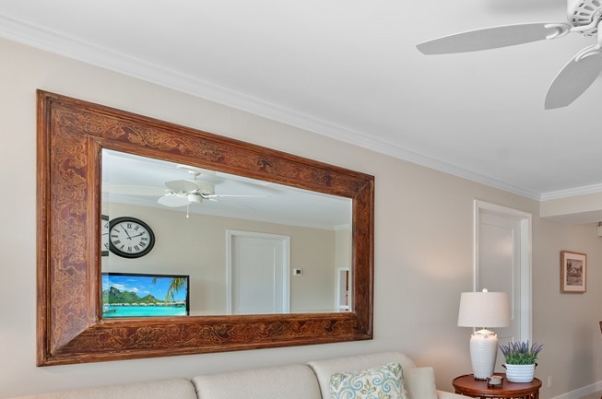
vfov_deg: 49.4
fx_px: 417
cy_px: 291
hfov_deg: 65.3
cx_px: 479
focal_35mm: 25
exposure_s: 1/6
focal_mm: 10
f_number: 8
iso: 200
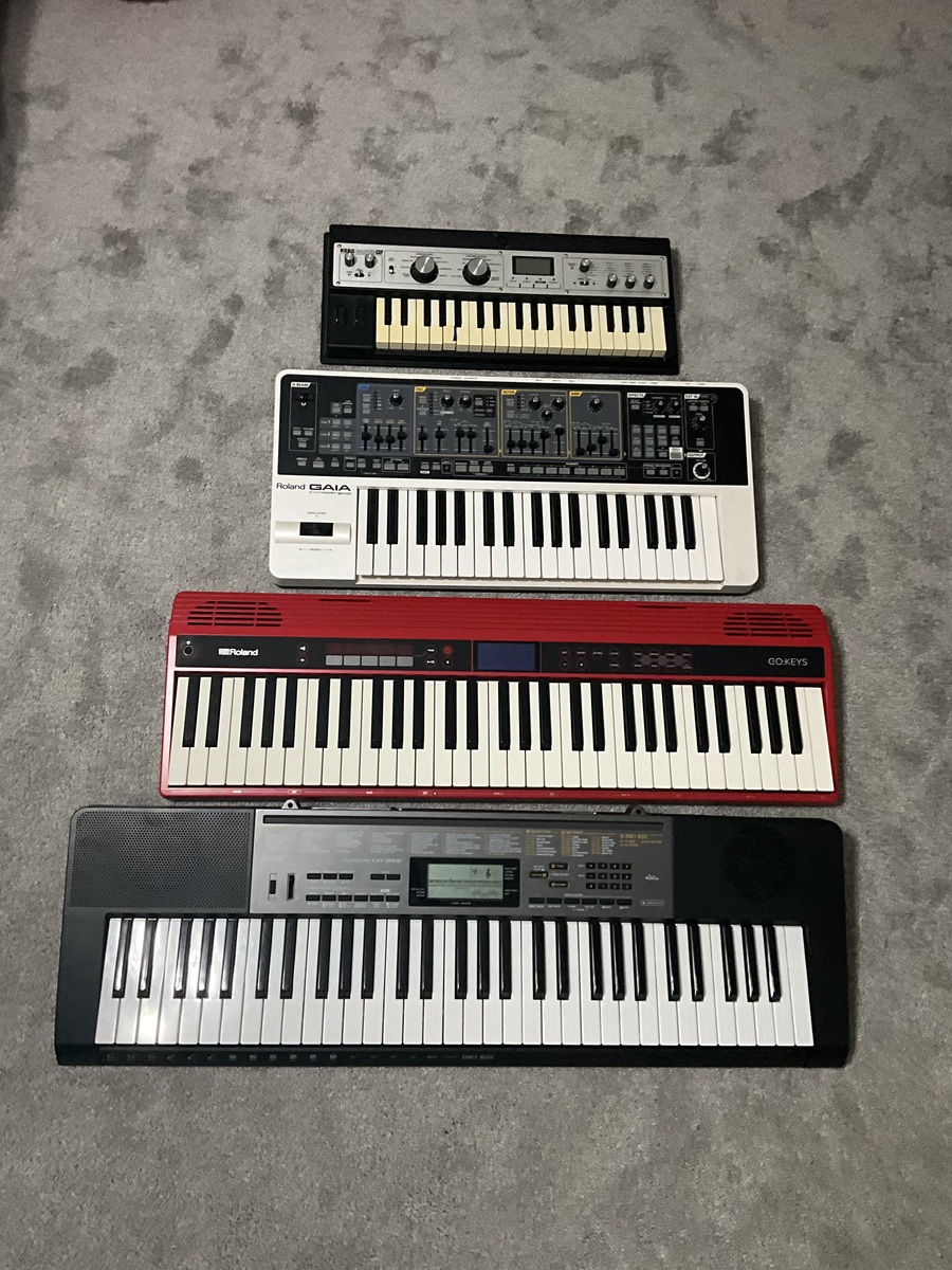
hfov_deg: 48.2
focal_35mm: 29
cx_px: 476
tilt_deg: -69.6
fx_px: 1063
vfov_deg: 61.7
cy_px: 635
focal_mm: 3
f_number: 1.8
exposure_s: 1/60
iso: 250
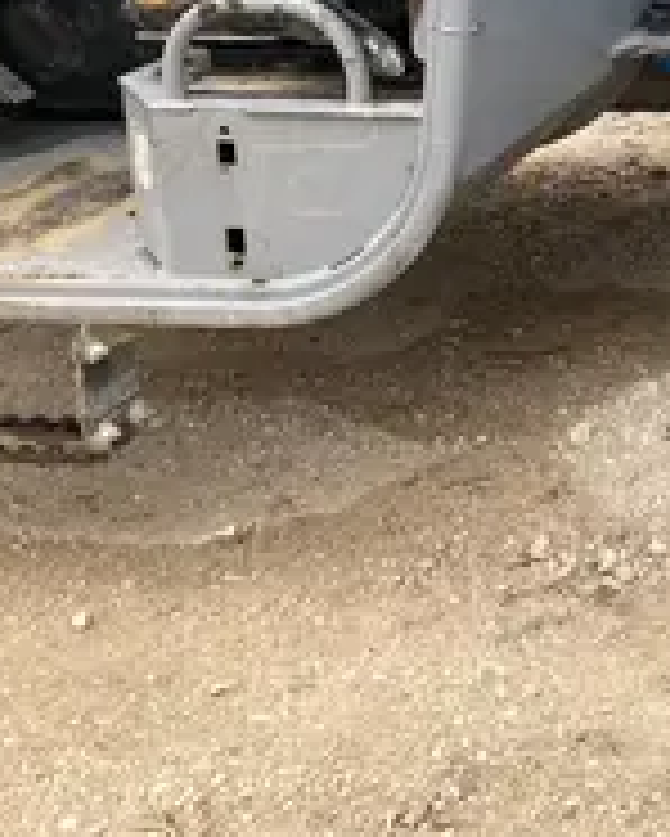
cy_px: -70
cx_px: 1057
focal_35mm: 81
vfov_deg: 22.3
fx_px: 2006
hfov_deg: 16.9
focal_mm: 3.99
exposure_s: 1/357
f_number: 1.8
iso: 20
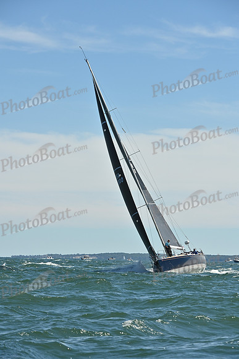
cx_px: 120
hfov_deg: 9.5
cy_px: 180
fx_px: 1443
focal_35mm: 145
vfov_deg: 14.2
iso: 320
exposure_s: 1/1600
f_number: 9
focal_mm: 145
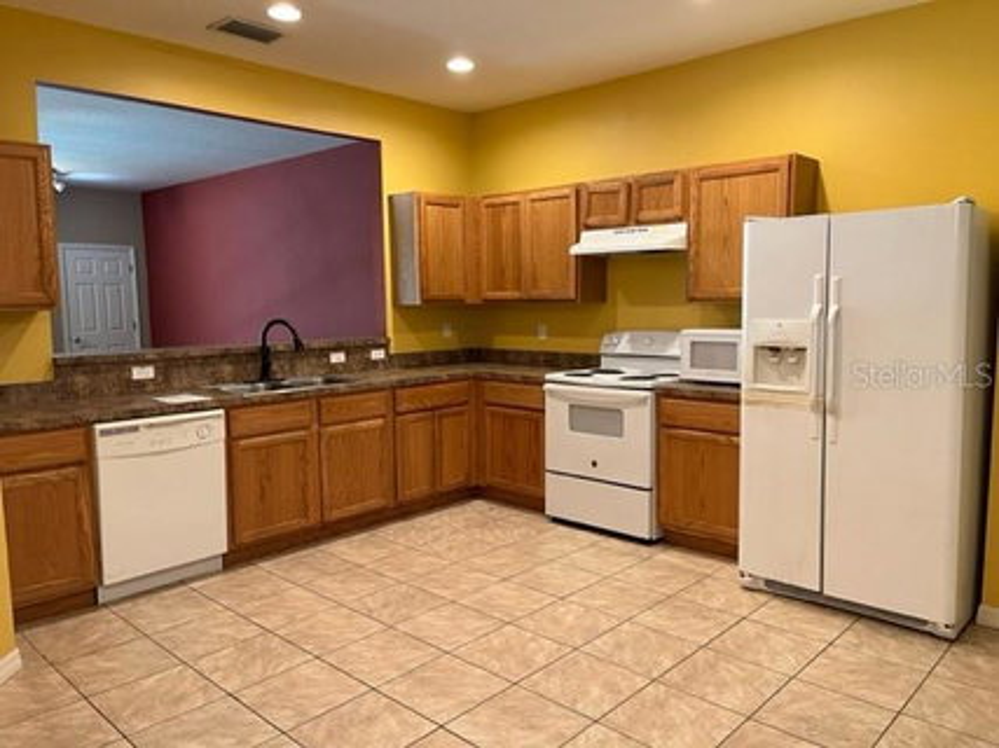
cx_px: 500
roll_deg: +0.4
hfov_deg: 67.3
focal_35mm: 26
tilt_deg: -6.6
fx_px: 750
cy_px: 374
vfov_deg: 53.0
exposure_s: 1/60
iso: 160
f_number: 1.6
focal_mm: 5.1
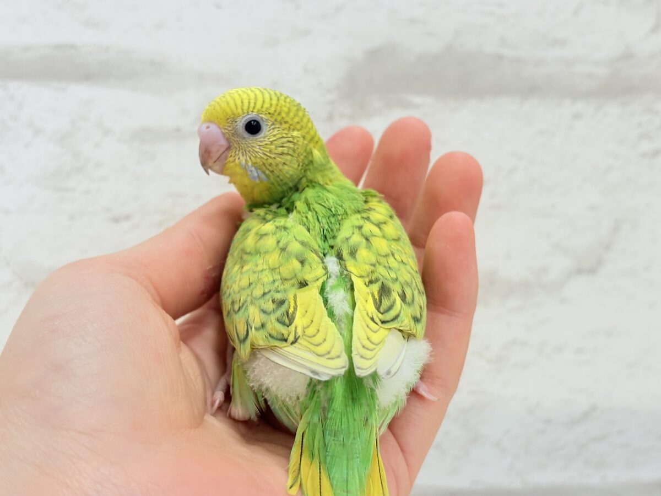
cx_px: 330
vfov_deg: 28.0
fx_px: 993
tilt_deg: -4.8
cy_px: 248
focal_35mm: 52
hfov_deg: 36.8
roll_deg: +0.3
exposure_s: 1/100
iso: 80
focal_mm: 5.96
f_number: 1.6
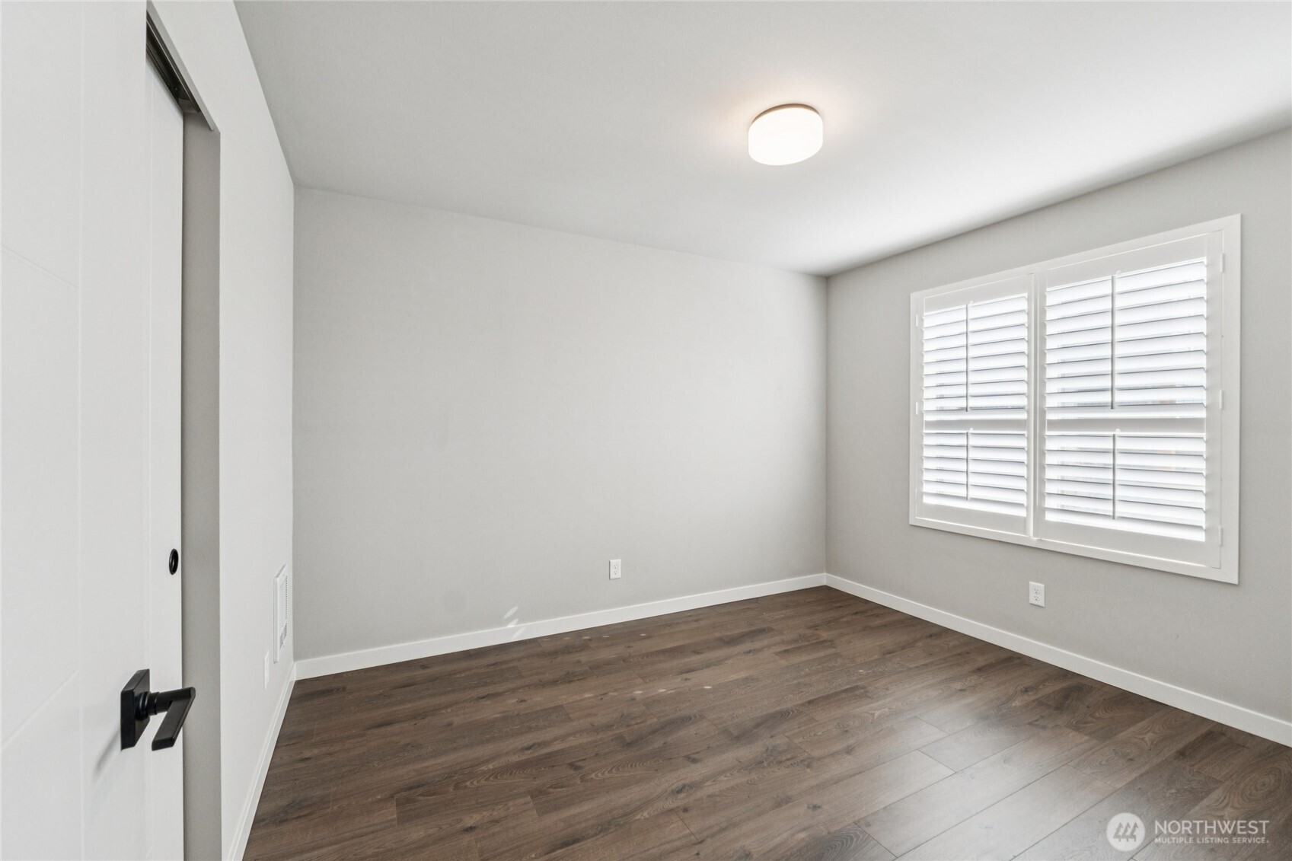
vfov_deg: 77.3
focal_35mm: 15
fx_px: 538
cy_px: 430
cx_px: 646
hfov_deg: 100.4
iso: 200
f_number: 9
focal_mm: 10
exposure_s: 1/13
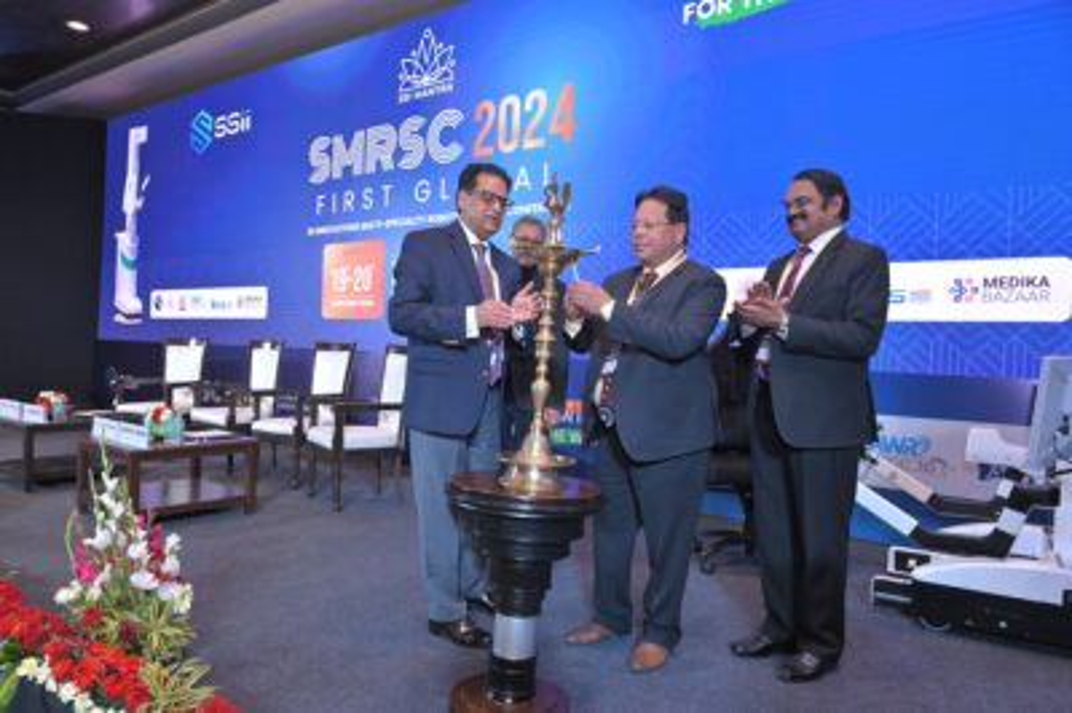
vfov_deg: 53.1
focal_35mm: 24
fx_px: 714
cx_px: 536
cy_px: 356
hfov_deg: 73.8
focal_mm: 24
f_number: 5.6
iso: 1600
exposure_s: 1/200
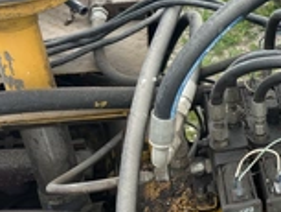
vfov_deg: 21.6
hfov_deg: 25.3
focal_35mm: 68
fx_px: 552
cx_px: 347
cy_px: 94
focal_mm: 5.1
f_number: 1.6
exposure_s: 1/224
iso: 40
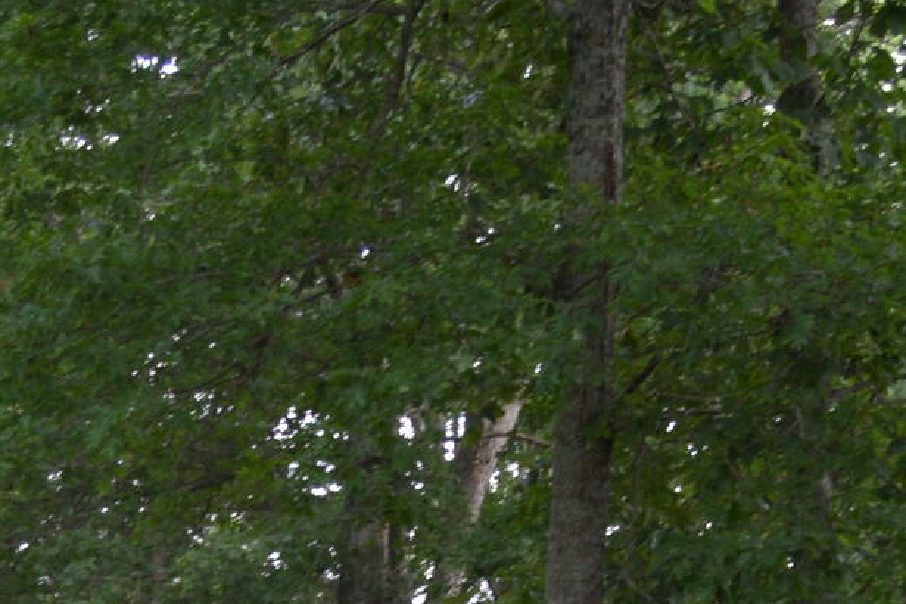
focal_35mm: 161
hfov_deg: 12.7
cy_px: 1105
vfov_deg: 8.2
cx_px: 178
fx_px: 4052
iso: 400
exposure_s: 1/60
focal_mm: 22
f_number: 4
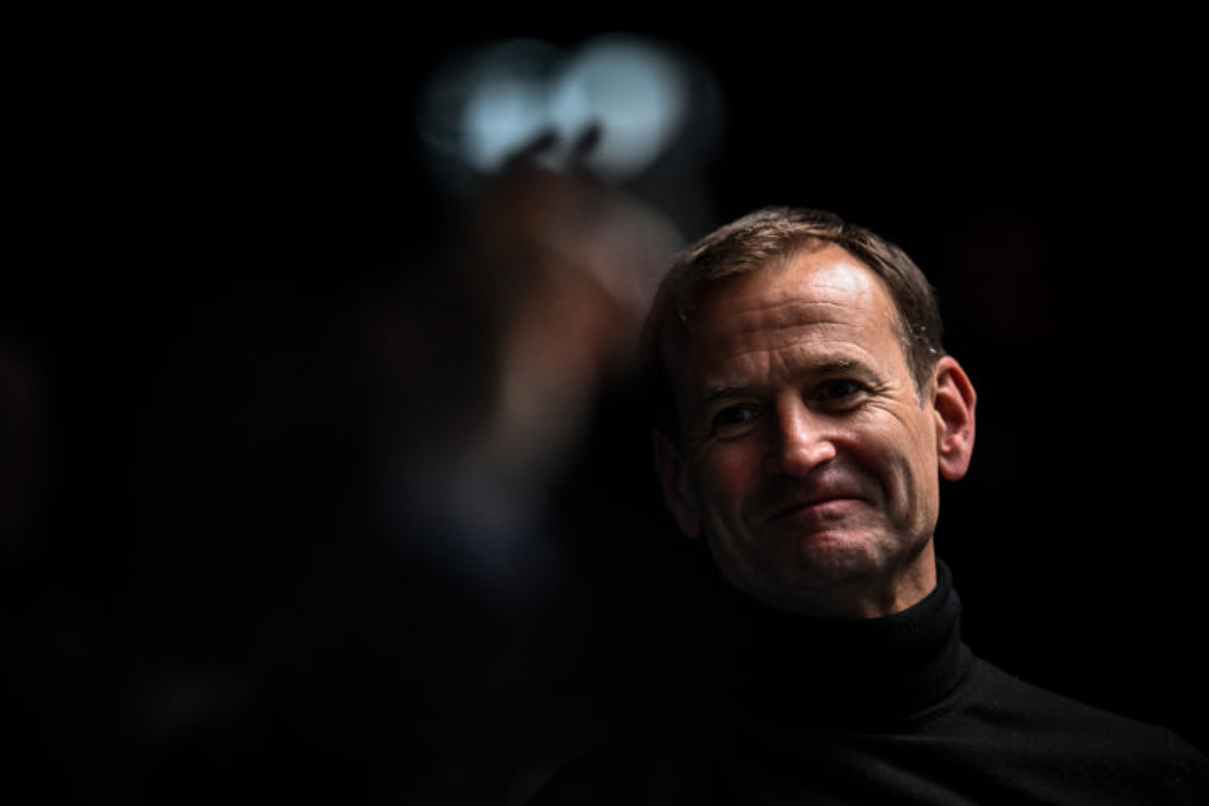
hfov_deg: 5.2
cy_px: 403
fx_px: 13432
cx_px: 604
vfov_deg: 3.4
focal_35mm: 400
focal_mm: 400
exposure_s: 1/125
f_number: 2.8
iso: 2000
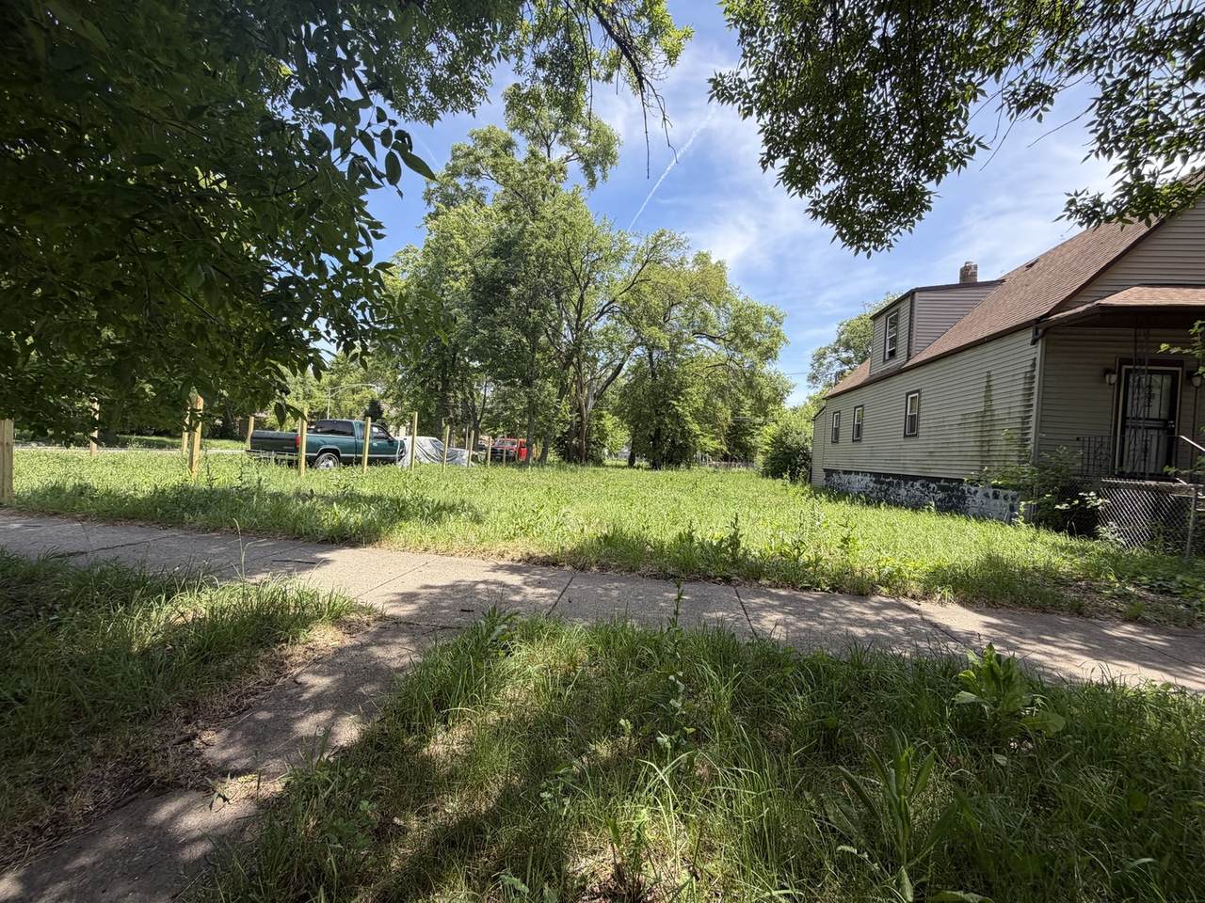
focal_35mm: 14
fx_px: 487
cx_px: 602
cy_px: 452
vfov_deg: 85.7
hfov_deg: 102.1
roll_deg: -2.2
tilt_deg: -2.3
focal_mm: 2.22
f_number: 2.2
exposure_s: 1/564
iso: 40
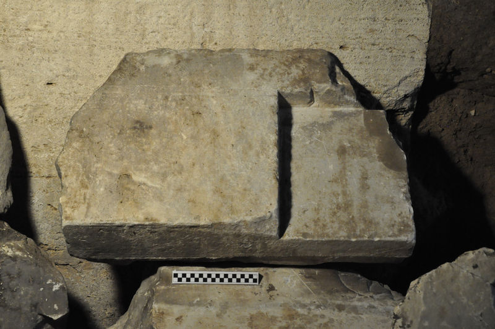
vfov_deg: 20.6
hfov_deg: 30.6
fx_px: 906
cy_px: 164
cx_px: 248
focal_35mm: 66
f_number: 10
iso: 3200
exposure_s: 1/100
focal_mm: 44
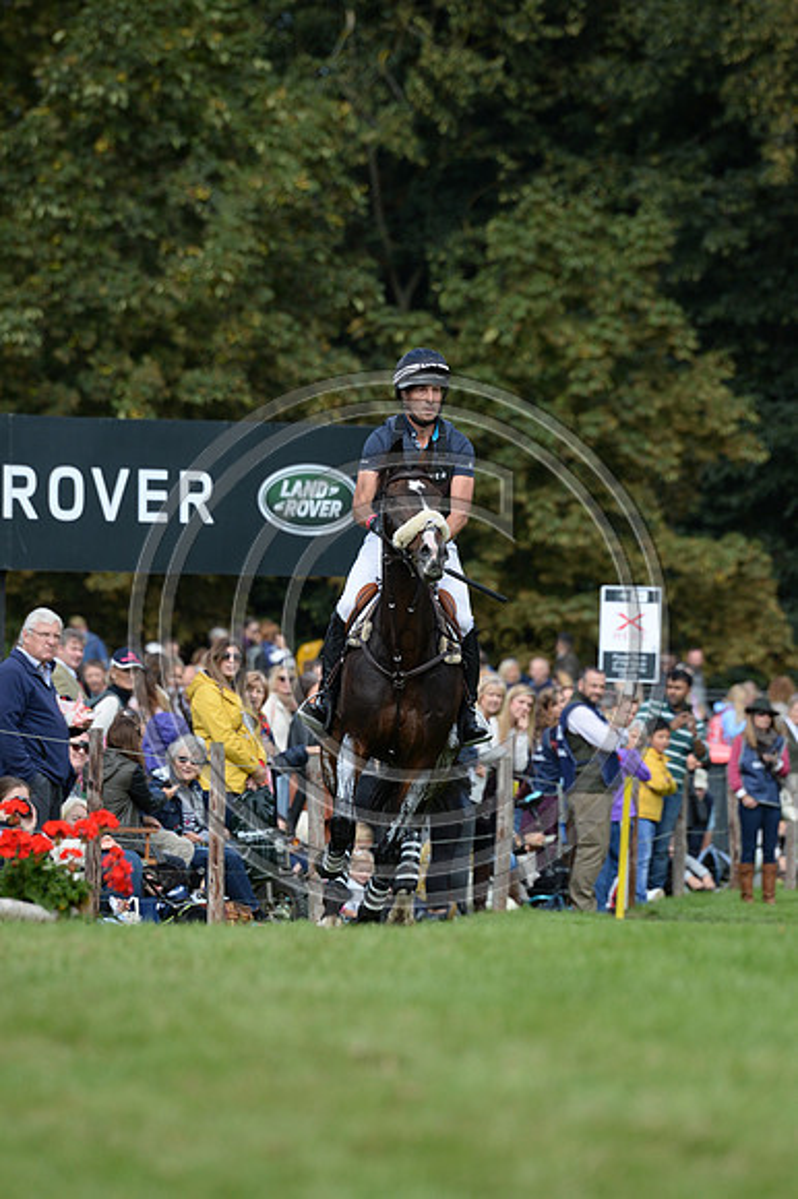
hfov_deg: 3.4
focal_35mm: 400
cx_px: 399
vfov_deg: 5.2
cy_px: 600
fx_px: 13315
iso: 800
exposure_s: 1/1000
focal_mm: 400
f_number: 8
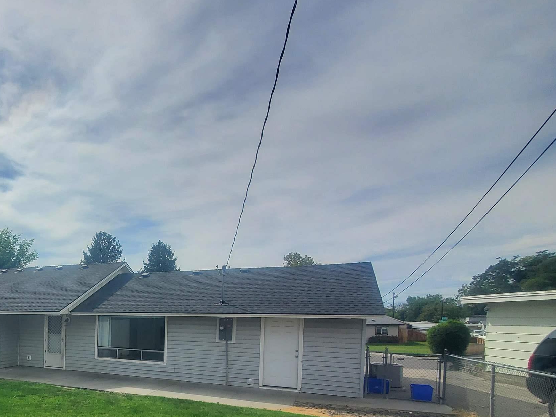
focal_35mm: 24
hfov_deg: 60.2
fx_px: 385
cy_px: 324
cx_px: 51
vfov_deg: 53.6
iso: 50
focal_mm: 1.8
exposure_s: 1/2010
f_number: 2.2
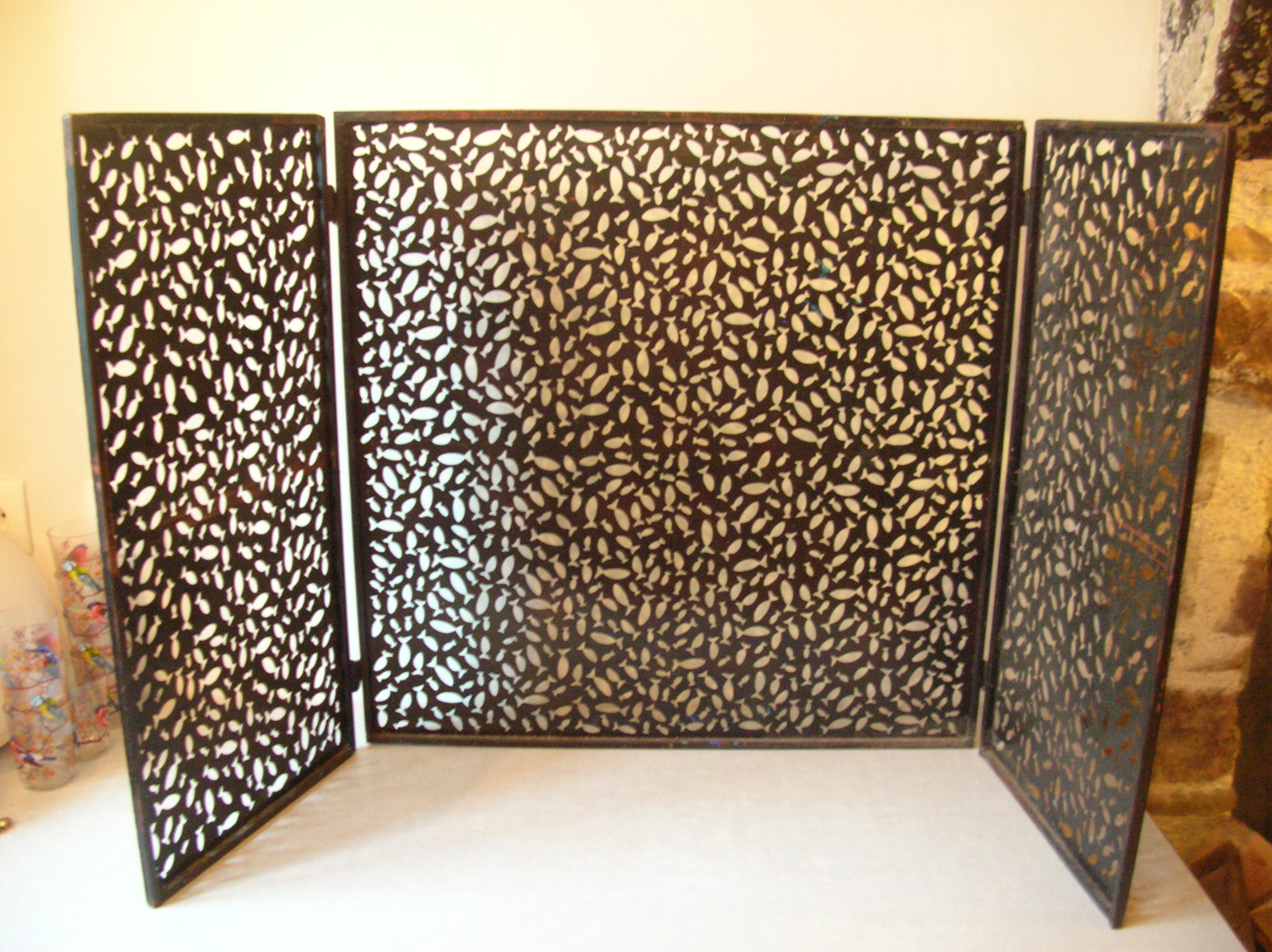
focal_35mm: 35
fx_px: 1285
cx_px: 636
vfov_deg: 40.6
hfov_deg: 52.7
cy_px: 476
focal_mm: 5.8
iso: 200
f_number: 2.8
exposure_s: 1/3.3
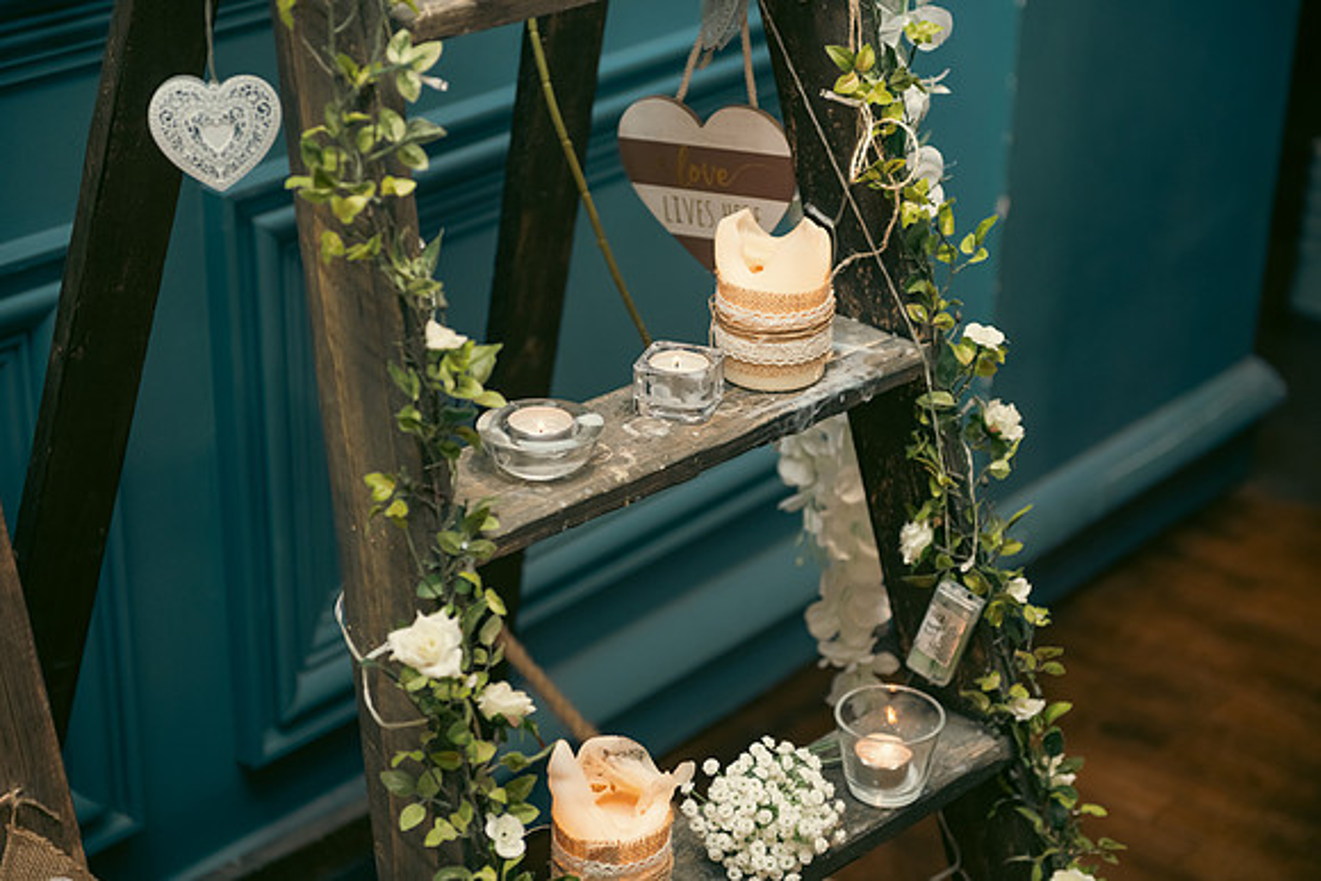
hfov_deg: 28.8
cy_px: 440
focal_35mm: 70
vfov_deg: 19.5
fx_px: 2569
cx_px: 660
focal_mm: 70
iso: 640
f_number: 3.5
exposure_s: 1/160
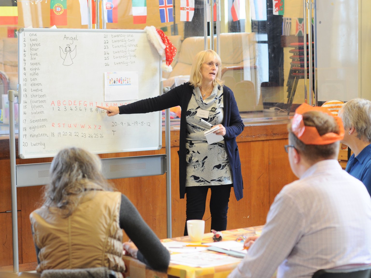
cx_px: 209
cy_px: 130
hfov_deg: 20.4
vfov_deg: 15.4
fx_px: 1029
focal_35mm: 96
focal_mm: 50
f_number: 3.2
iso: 400
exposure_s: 1/40
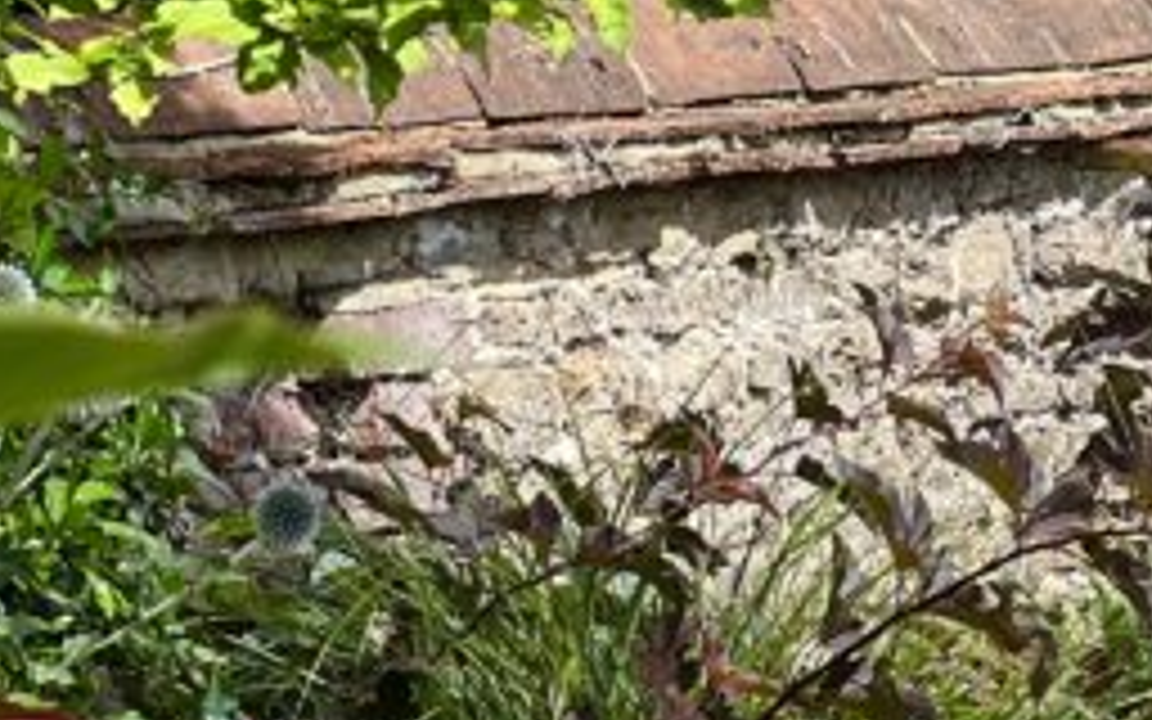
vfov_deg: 5.3
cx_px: 1552
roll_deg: -0.4
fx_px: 7692
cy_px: 711
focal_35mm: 245
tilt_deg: -5.9
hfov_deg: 8.4
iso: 32
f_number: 2.8
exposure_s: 1/392
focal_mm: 9
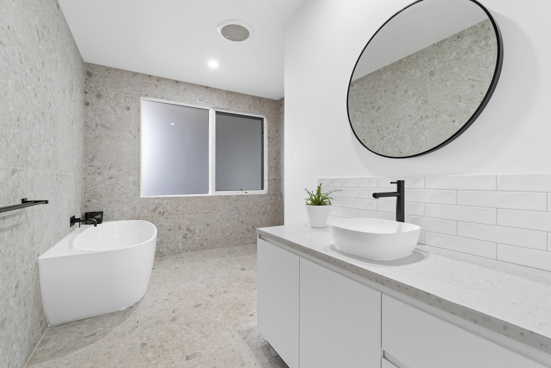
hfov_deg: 100.4
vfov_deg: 77.3
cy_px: 184
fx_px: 230
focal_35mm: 15
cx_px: 276
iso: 200
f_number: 8
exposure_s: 1/2
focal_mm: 10
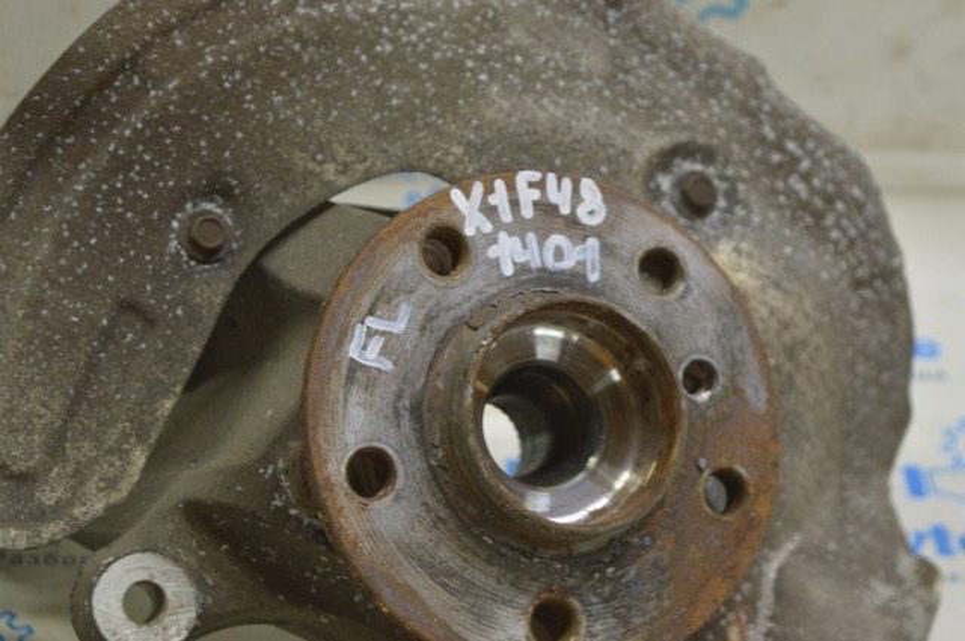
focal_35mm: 82
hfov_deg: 24.6
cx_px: 482
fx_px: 2209
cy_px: 320
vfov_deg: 16.5
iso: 400
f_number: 5.6
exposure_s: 1/20
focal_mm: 55
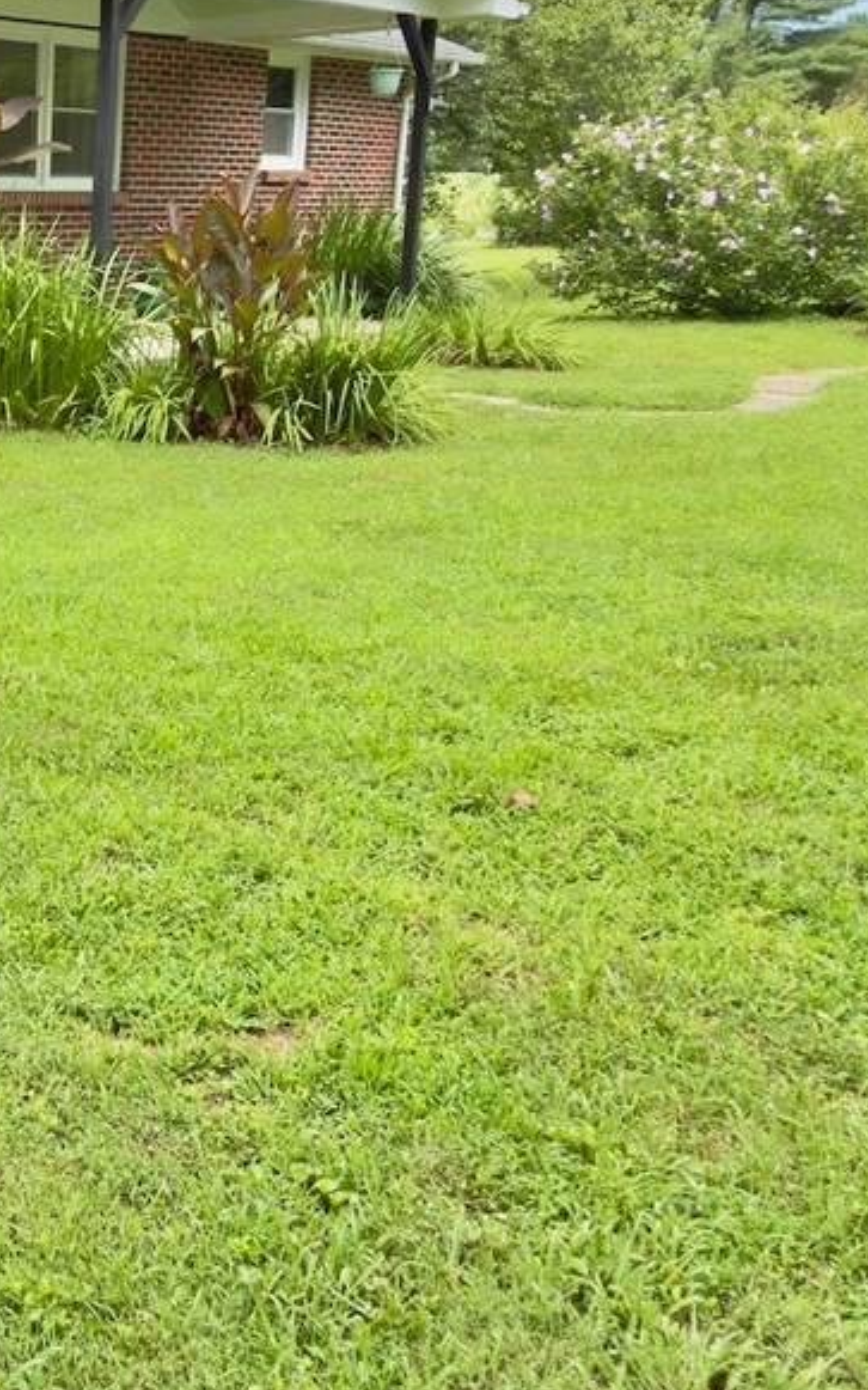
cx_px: -301
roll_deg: +0.5
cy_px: 519
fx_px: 1590
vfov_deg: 46.8
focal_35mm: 42
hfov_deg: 25.6
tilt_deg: -11.1
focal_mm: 2.22
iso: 25
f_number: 2.2
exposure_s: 1/192
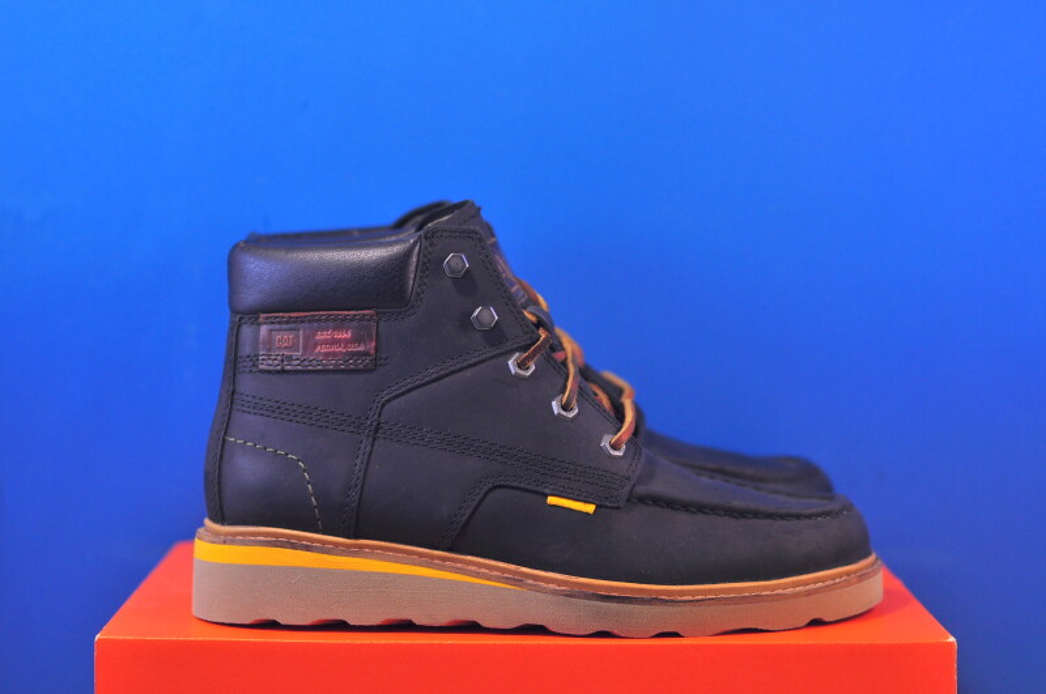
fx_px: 2176
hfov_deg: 27.0
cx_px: 523
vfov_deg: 18.1
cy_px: 347
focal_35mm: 75
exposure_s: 1/320
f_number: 2.5
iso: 250
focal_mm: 50
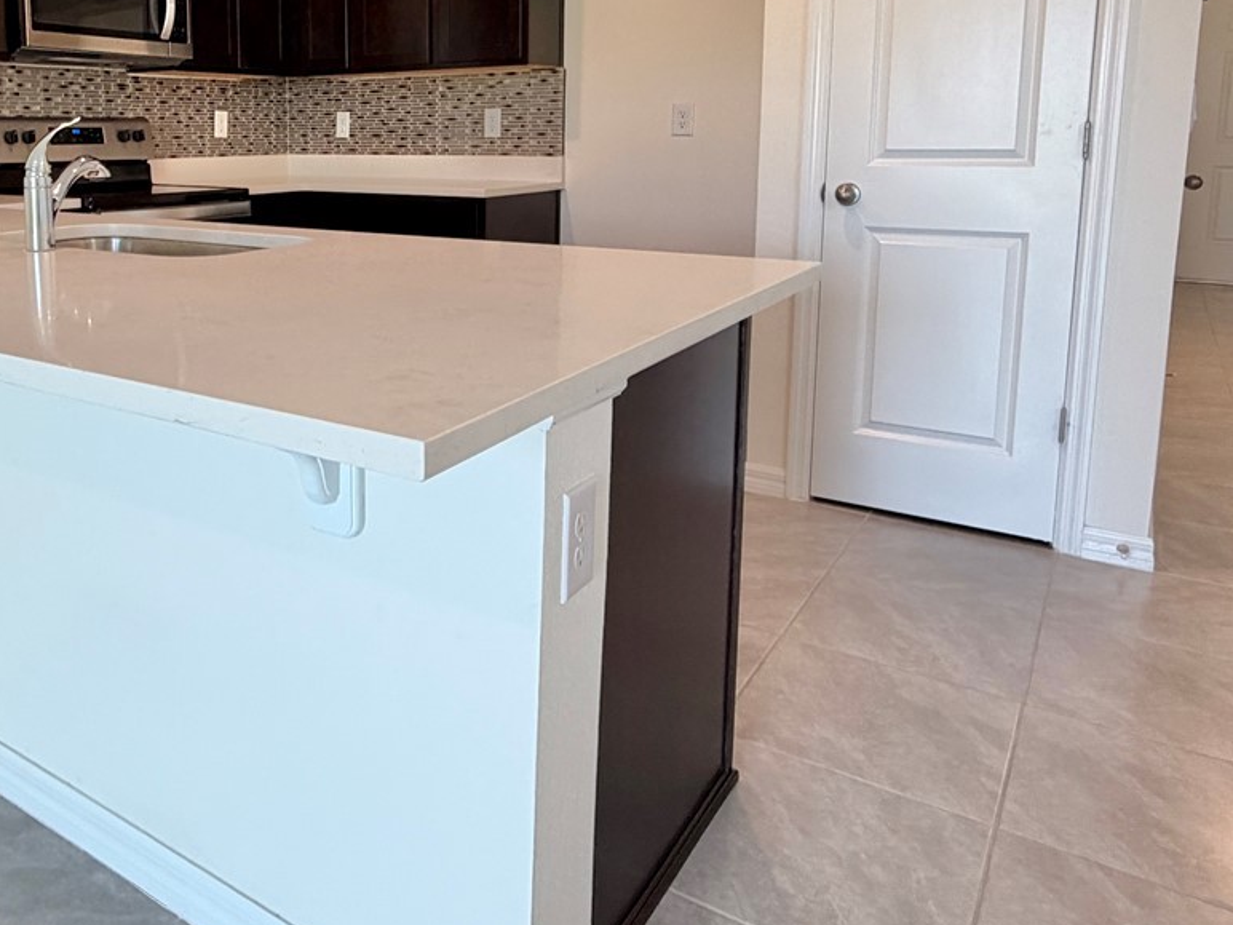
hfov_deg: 59.3
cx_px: 351
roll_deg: +0.3
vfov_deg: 47.0
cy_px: 268
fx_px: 1033
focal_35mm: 29
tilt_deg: -7.3
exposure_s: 1/120
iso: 200
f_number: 2.2
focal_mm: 2.22
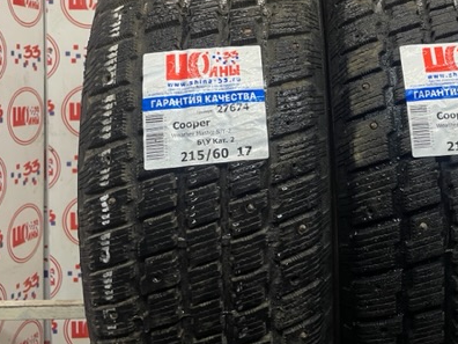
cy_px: 96
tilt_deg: -3.5
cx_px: 320
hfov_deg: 43.9
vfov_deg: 33.8
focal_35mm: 42
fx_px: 556
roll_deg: +0.8
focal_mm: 4.2
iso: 80
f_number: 1.6
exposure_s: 1/50
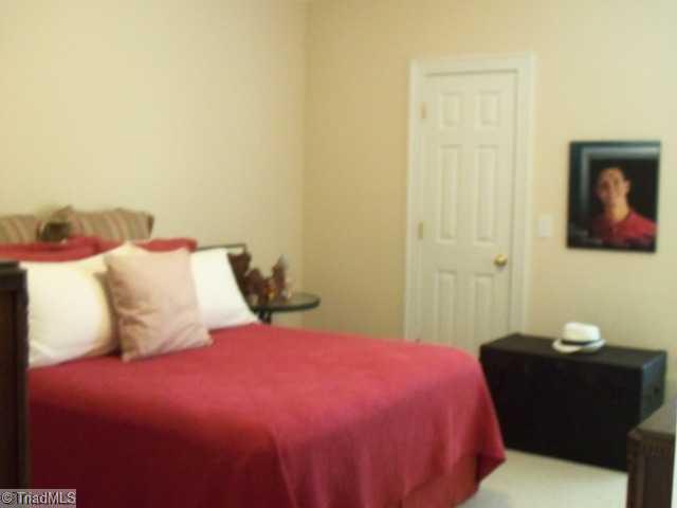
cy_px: 254
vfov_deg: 34.3
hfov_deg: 44.8
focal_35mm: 42
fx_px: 821
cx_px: 338
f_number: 3.2
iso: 400
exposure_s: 1/13
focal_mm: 7.1
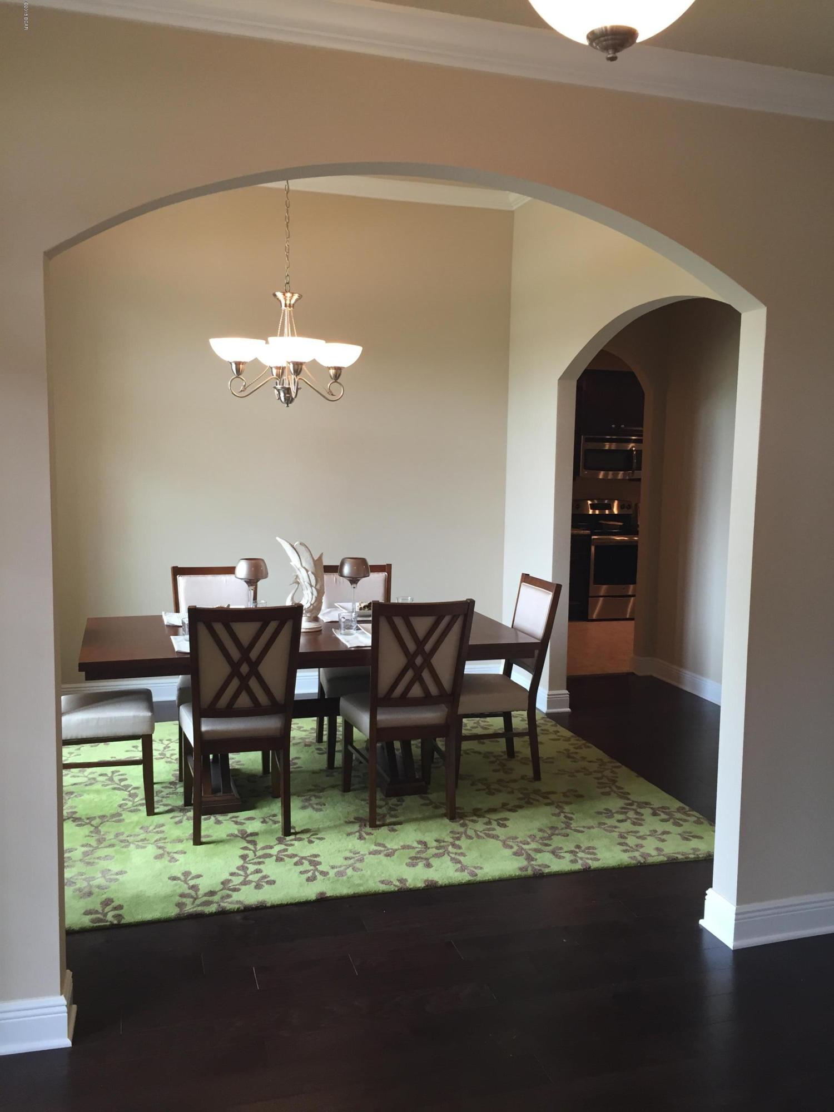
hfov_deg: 48.2
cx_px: 417
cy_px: 556
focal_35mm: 29
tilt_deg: -6.5
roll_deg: -1.2
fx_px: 932
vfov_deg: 61.7
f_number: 2.2
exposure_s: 1/30
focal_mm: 4.15
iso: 64
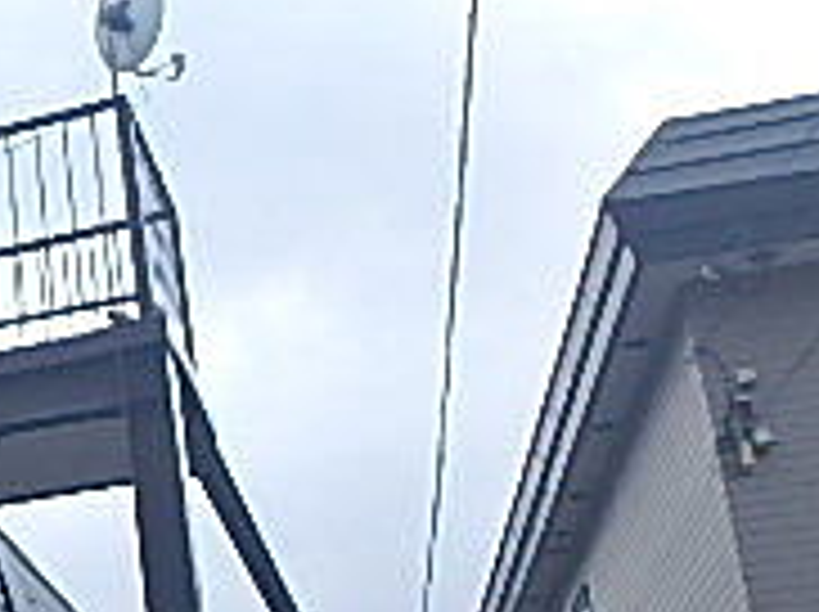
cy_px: 590
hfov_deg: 20.4
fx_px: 1749
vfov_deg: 19.4
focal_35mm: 74
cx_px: -576
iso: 125
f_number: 3.5
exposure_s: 1/500
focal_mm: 3.7
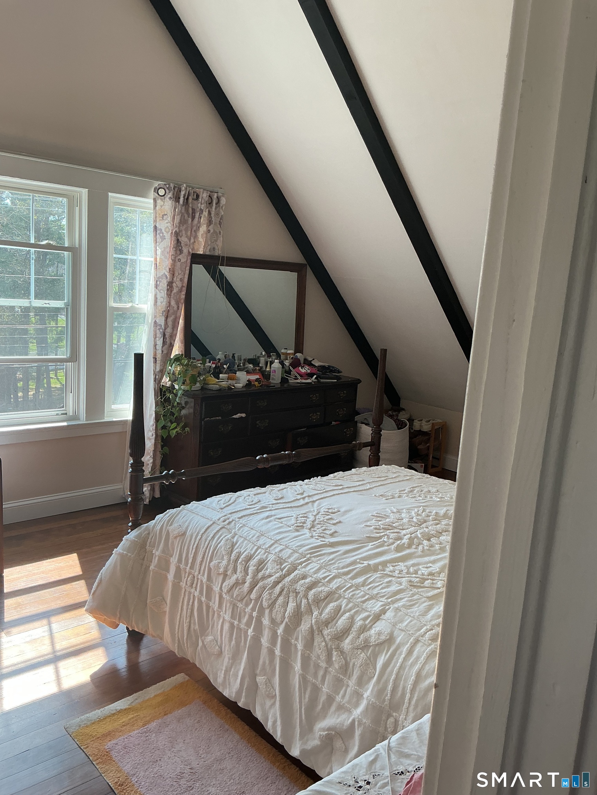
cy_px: 398
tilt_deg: -9.6
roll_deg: -4.5
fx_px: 667
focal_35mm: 29
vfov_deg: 61.7
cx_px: 298
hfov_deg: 48.2
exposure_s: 1/124
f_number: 1.8
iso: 32
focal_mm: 3
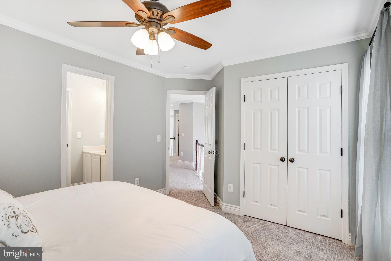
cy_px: 130
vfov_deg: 70.4
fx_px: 185
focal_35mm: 17
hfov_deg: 93.3
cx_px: 196
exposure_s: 1/25
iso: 1250
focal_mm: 17
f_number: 8
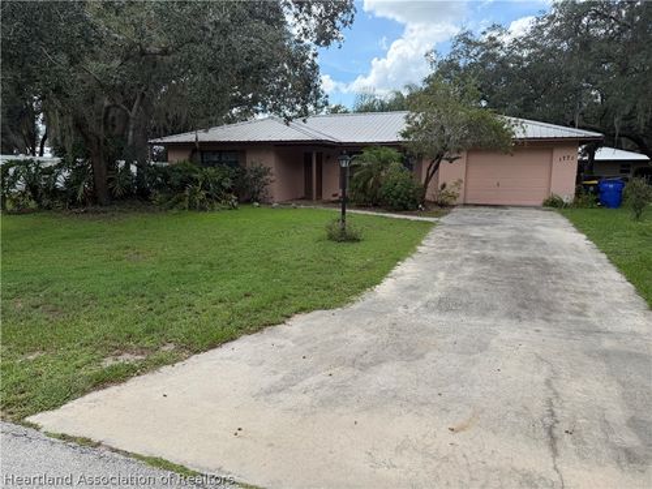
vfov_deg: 56.8
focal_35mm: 24
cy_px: 244
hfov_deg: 71.6
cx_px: 326
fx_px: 452
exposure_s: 1/3279
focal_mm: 6.76
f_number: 1.78
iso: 100
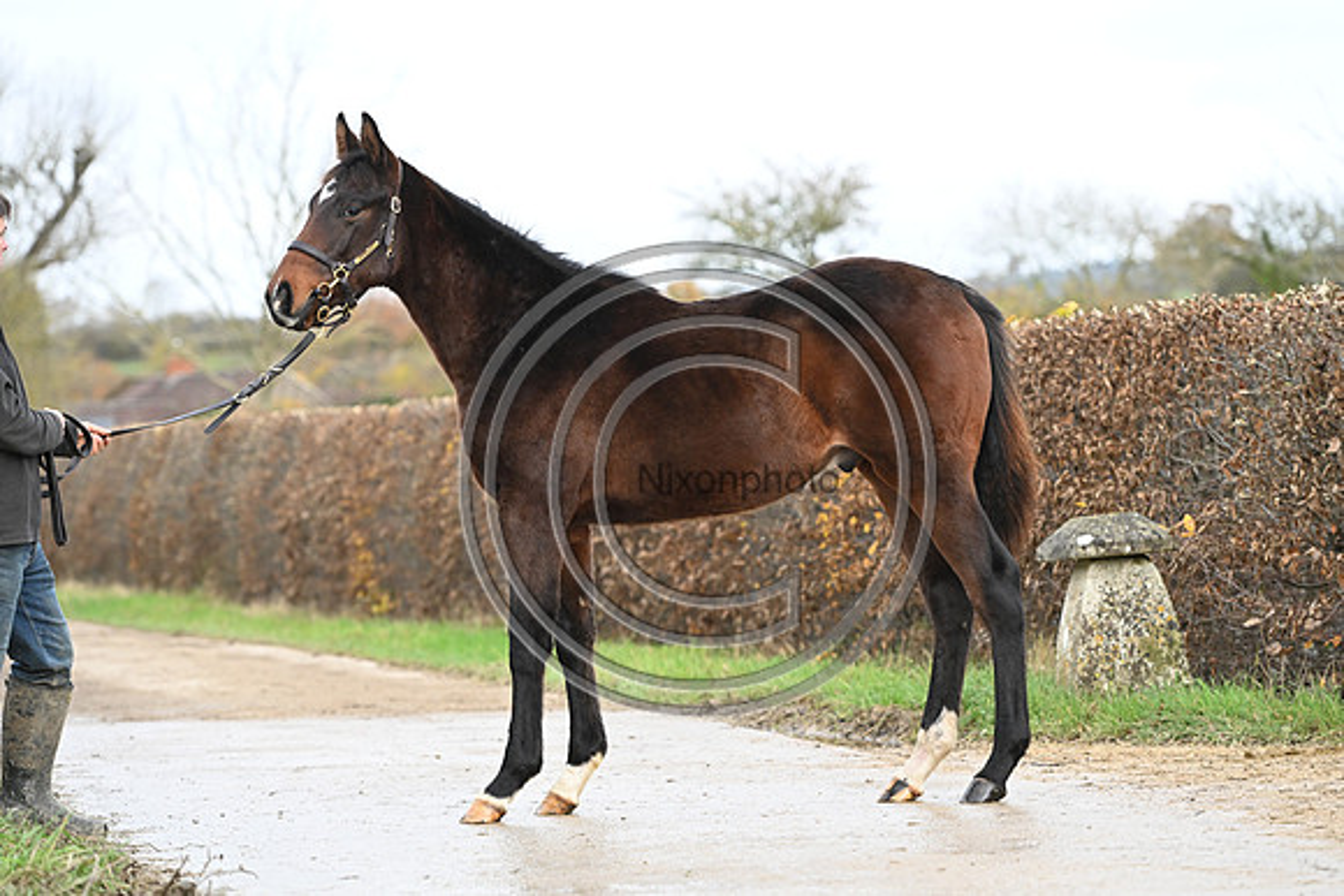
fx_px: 5041
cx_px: 672
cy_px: 448
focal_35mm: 135
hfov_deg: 15.2
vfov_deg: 10.2
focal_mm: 135
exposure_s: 1/1000
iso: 2000
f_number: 4
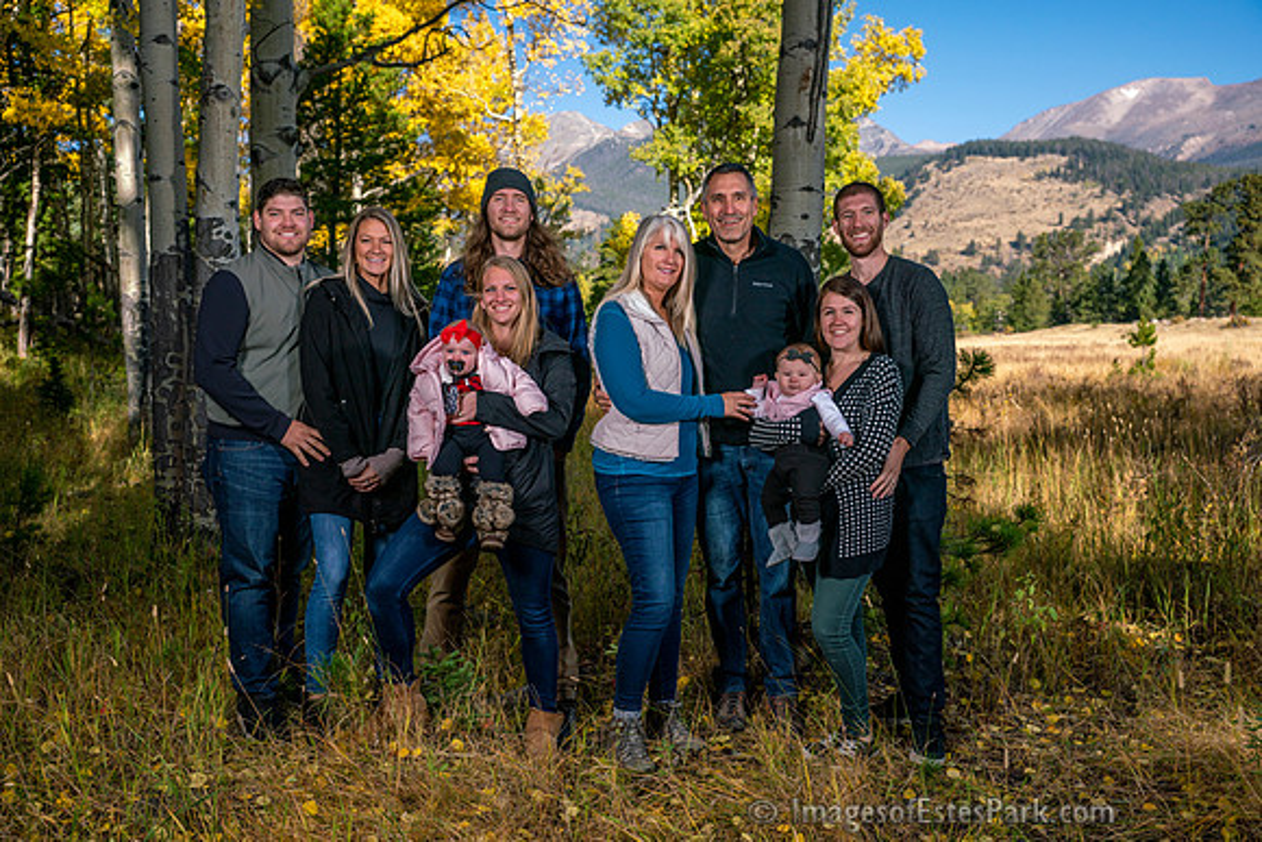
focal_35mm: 35
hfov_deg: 54.4
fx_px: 1227
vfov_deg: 37.9
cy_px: 421
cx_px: 631
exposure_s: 1/1000
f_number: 5
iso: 160
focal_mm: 35
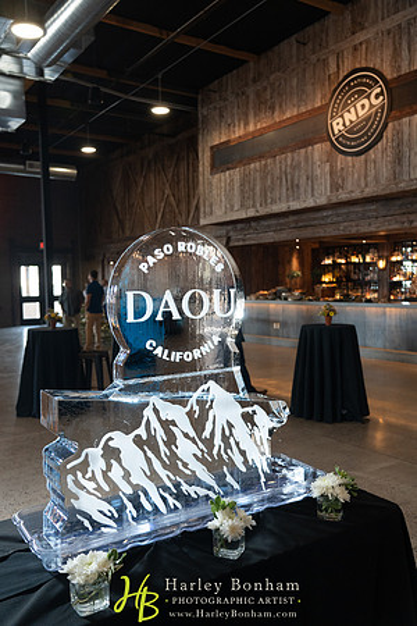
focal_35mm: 31
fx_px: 539
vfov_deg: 60.3
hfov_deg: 42.3
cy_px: 313
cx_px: 208
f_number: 4
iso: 3200
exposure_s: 1/160
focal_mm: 31
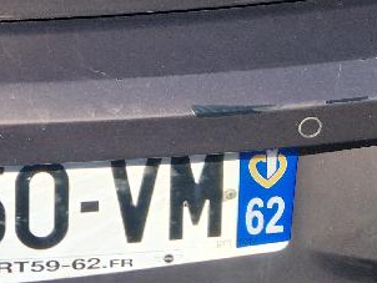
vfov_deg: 10.1
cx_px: -100
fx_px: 1493
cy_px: -257
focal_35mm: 137
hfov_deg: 13.9
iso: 50
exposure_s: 1/1250
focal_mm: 5.4
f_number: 1.8
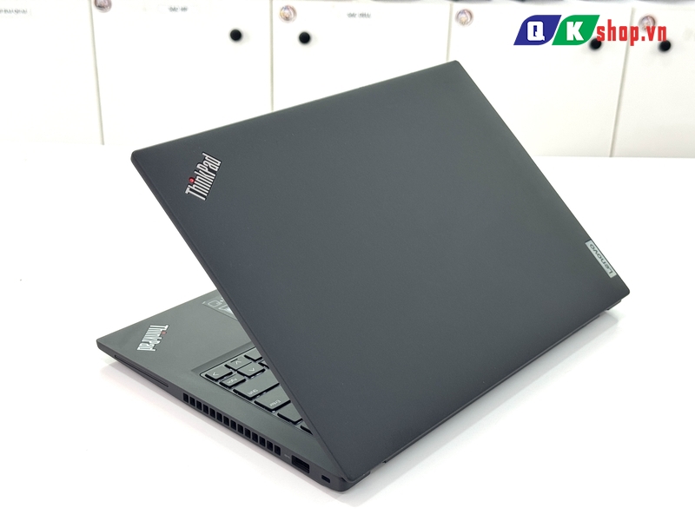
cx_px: 348
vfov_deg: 30.3
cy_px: 260
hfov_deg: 39.7
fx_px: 964
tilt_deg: -24.7
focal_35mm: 48
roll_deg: -0.9
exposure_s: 1/121
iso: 64
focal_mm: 6.76
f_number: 1.78
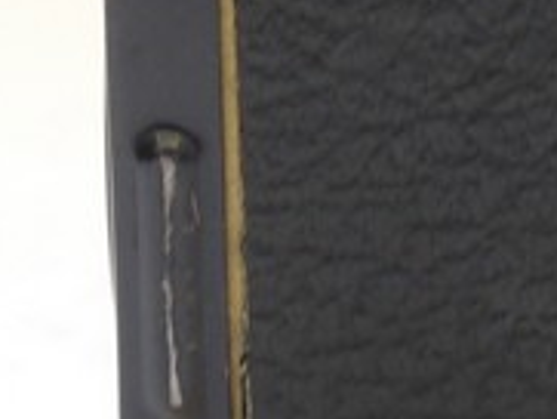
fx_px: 8308
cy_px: 213
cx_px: 1043
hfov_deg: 3.8
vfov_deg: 2.9
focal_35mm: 516
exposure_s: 1/5
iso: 400
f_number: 10
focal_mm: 39
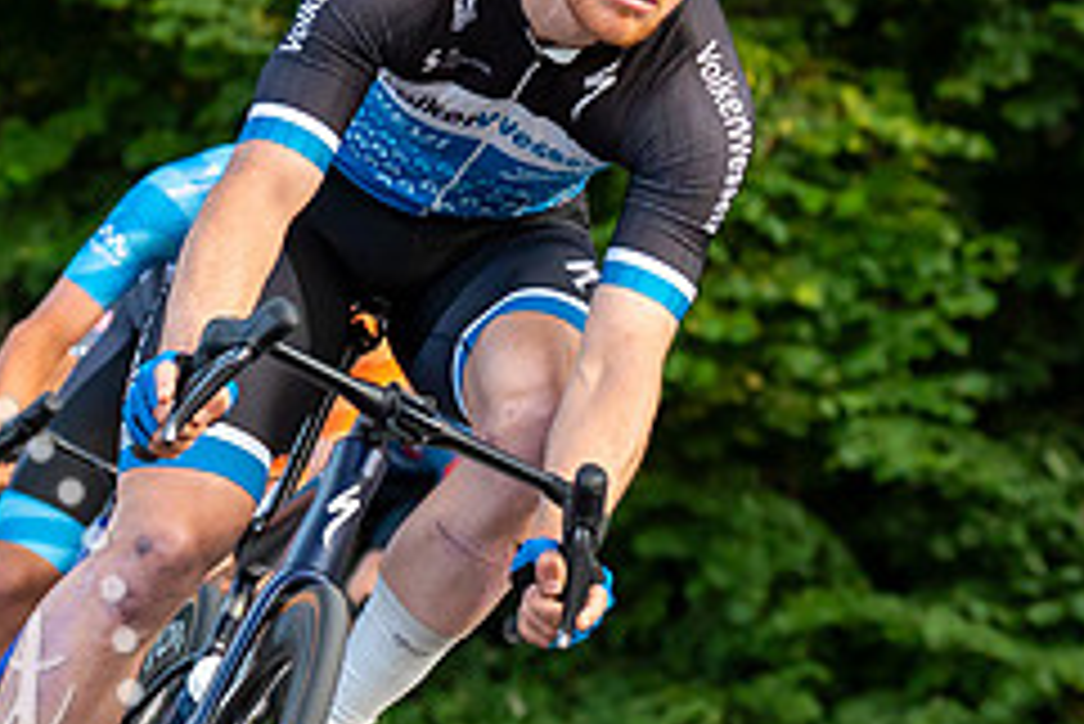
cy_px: -19
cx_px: 475
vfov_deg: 4.5
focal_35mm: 303
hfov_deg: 6.8
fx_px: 9129
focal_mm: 70
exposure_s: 1/800
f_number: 3.5
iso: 1000
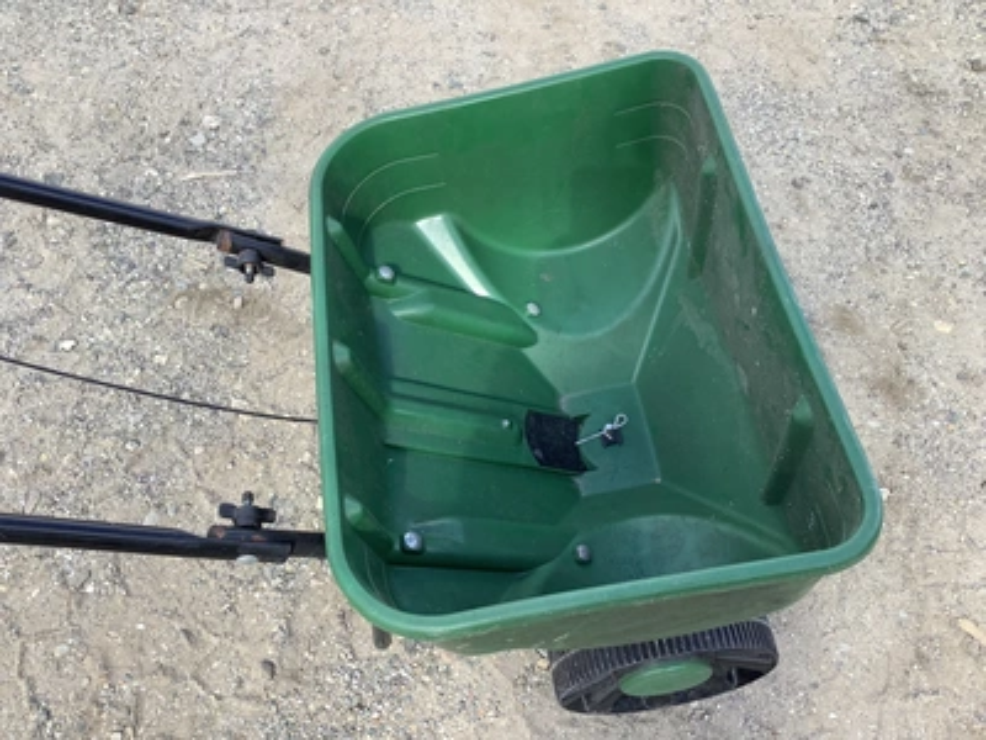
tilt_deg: -54.7
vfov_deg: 45.4
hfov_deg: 58.4
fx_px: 883
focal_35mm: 31
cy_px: 370
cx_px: 493
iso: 25
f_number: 2.4
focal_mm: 3.3
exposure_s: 1/278
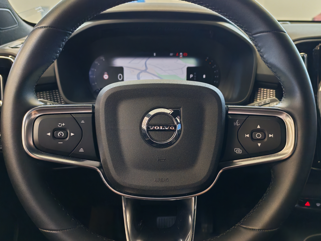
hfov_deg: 58.4
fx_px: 287
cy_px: 120
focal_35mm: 31
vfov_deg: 45.4
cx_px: 160
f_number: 1.9
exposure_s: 1/100
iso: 1119
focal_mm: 6.12
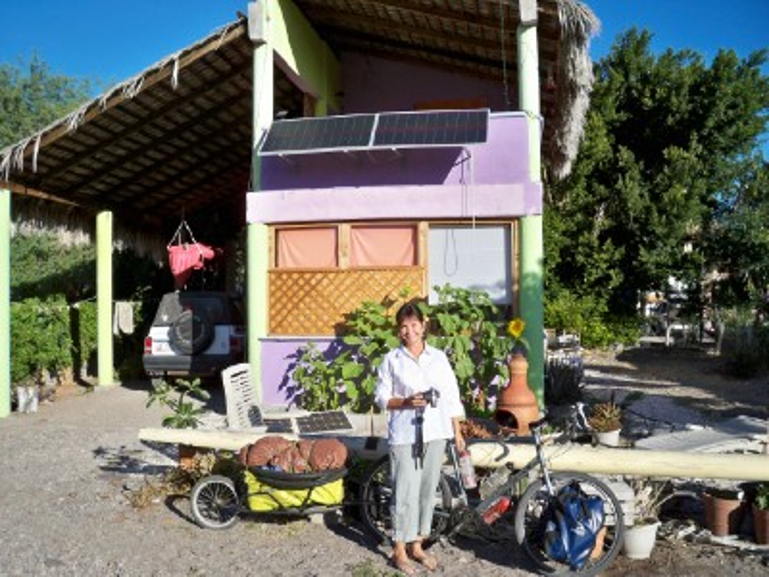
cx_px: 384
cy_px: 288
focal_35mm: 35
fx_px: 778
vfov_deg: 40.7
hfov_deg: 52.6
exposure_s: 1/500
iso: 64
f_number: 4.7
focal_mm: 6.3
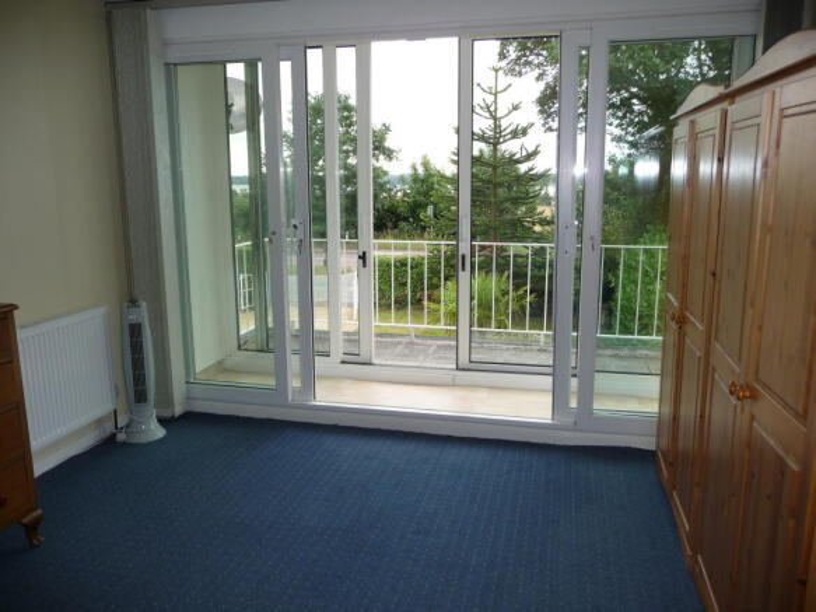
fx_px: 660
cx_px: 408
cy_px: 306
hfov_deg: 63.5
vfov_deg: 49.7
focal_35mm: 28
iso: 100
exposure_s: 1/125
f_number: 3.3
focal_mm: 4.7
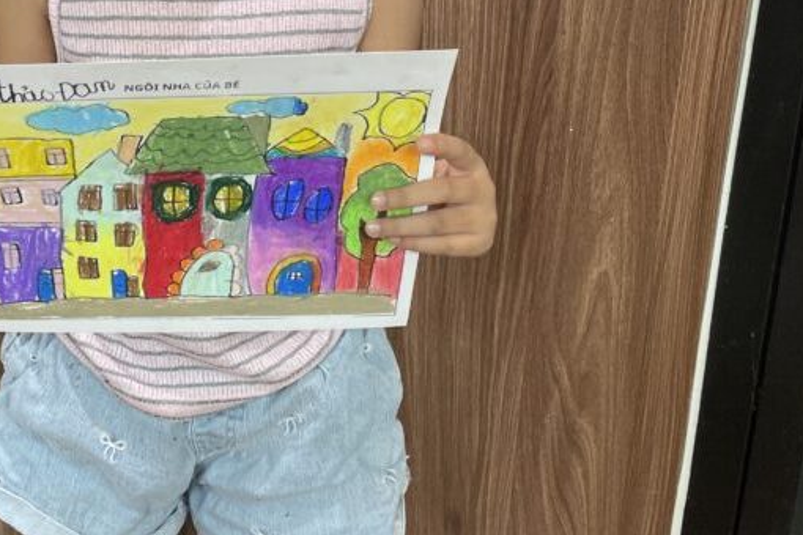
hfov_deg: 36.9
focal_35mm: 53
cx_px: 228
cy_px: 14
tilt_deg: -15.2
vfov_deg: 24.5
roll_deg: +0.3
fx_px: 1182
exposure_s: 1/100
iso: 100
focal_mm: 4.2
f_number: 1.6
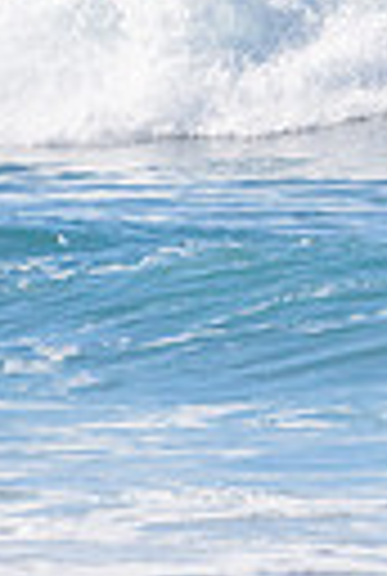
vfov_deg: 0.7
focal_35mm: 2769
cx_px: 840
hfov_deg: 0.5
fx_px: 44407
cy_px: 25
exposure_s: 1/8000
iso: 500
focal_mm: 500
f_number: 5.6
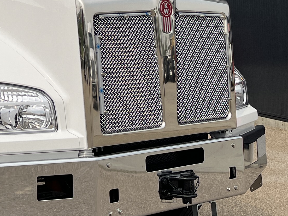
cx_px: 11
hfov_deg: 20.1
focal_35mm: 95
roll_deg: -0.7
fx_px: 791
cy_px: -93
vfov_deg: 14.7
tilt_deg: +8.8
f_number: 1.6
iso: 50
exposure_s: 1/3876
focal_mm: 5.1
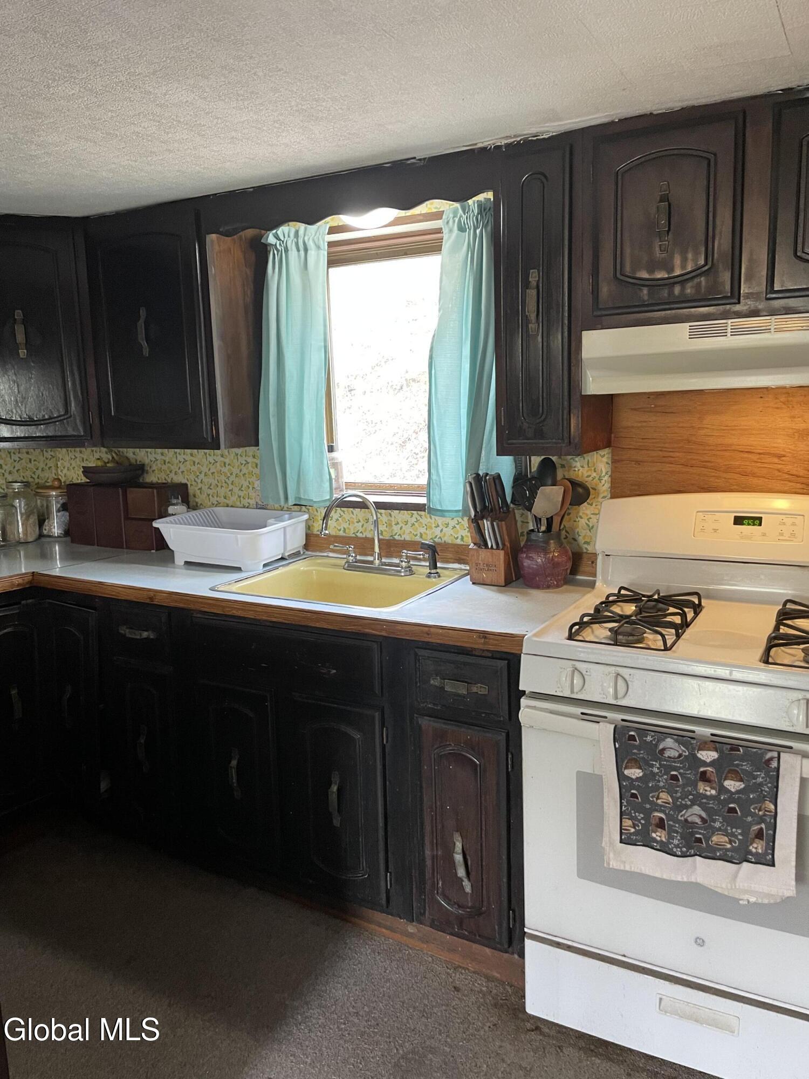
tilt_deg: -8.6
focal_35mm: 26
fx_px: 810
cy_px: 540
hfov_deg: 53.1
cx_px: 404
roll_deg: +1.5
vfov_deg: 67.3
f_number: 1.6
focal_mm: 4.2
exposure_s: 1/60
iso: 250
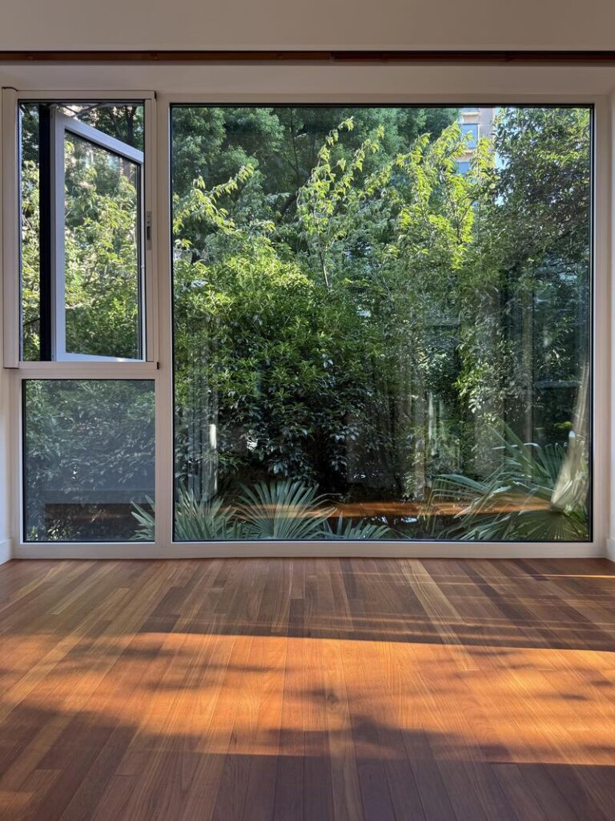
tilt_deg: -0.7
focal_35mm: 24
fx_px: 569
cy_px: 410
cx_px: 308
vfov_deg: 71.6
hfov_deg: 56.8
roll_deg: -0.1
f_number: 1.78
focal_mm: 6.76
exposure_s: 1/146
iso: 80
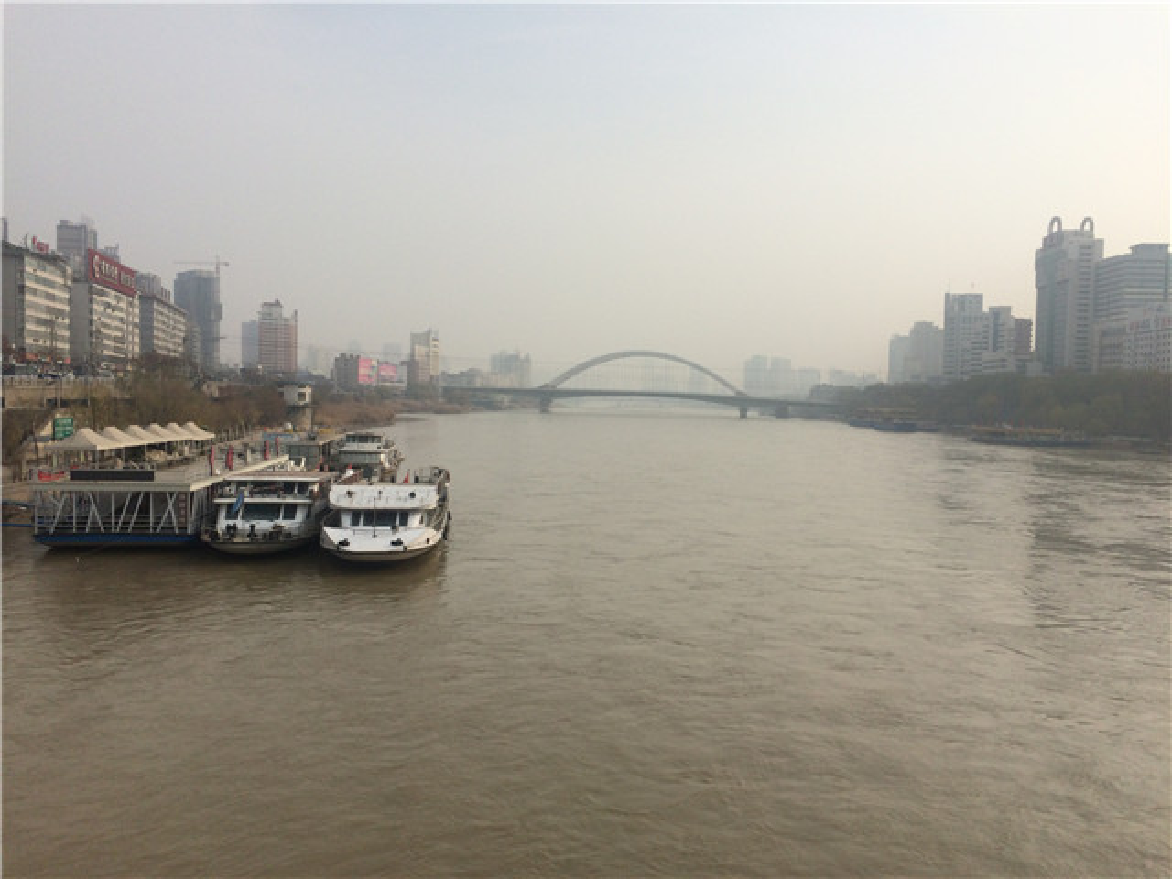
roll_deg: +0.0
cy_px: 440
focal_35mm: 29
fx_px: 982
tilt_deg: -3.6
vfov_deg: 48.2
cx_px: 586
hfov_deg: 61.7
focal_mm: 4.15
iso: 32
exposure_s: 1/3731
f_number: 2.2
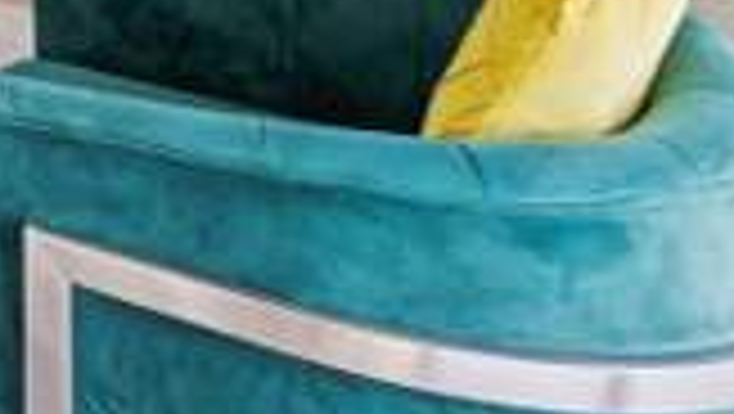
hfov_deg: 18.6
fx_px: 1402
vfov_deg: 13.3
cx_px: -743
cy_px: -529
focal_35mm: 72
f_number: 8
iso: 64
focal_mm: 14
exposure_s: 1/2
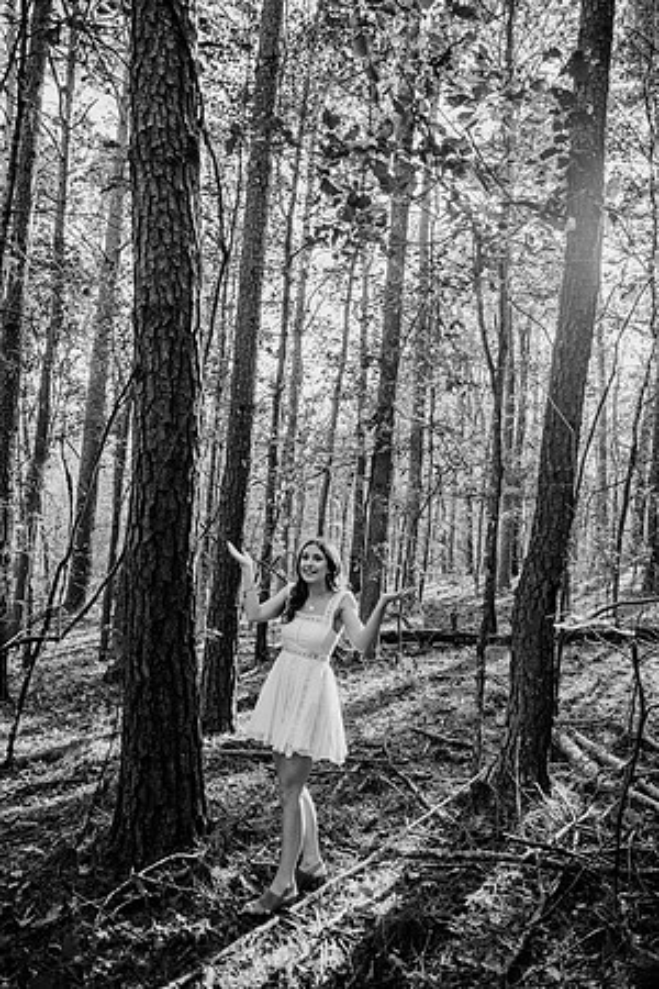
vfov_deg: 73.7
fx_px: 659
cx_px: 330
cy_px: 494
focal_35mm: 24
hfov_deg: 53.1
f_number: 2.8
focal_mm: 24
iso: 160
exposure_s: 1/160
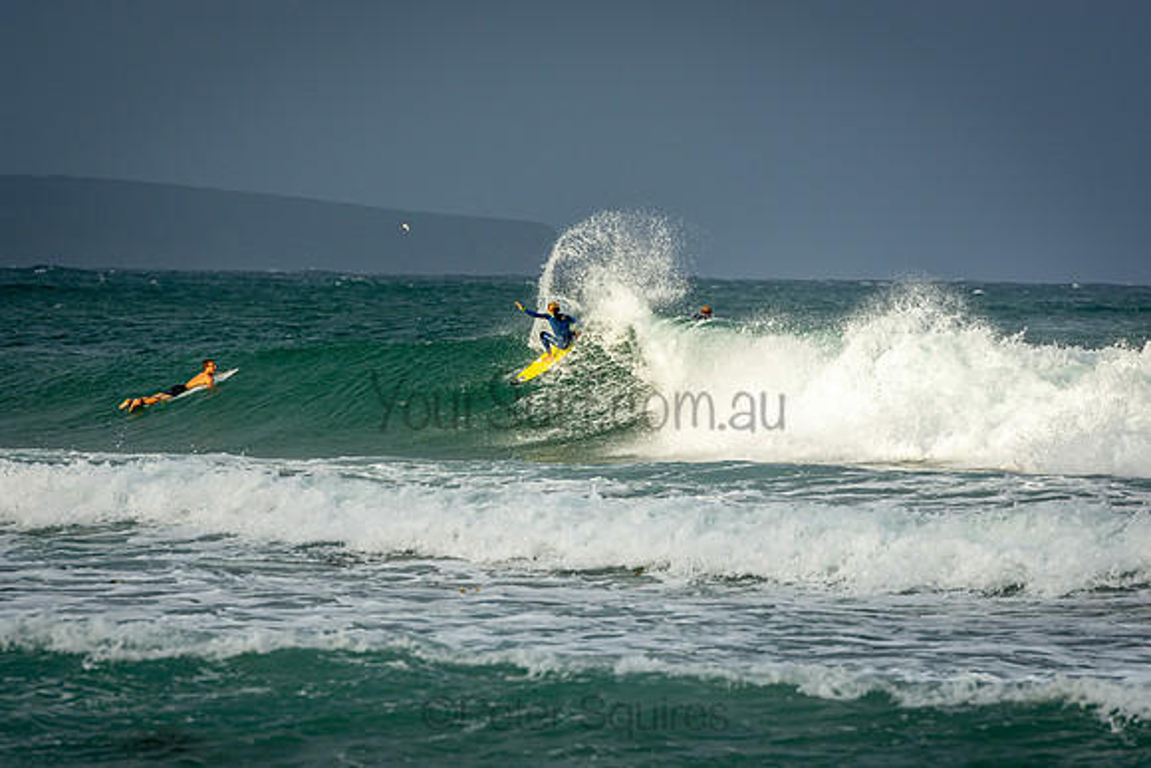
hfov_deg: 6.9
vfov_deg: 4.6
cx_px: 576
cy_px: 384
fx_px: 9593
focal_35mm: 300
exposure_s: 1/640
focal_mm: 200
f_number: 5.6
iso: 200
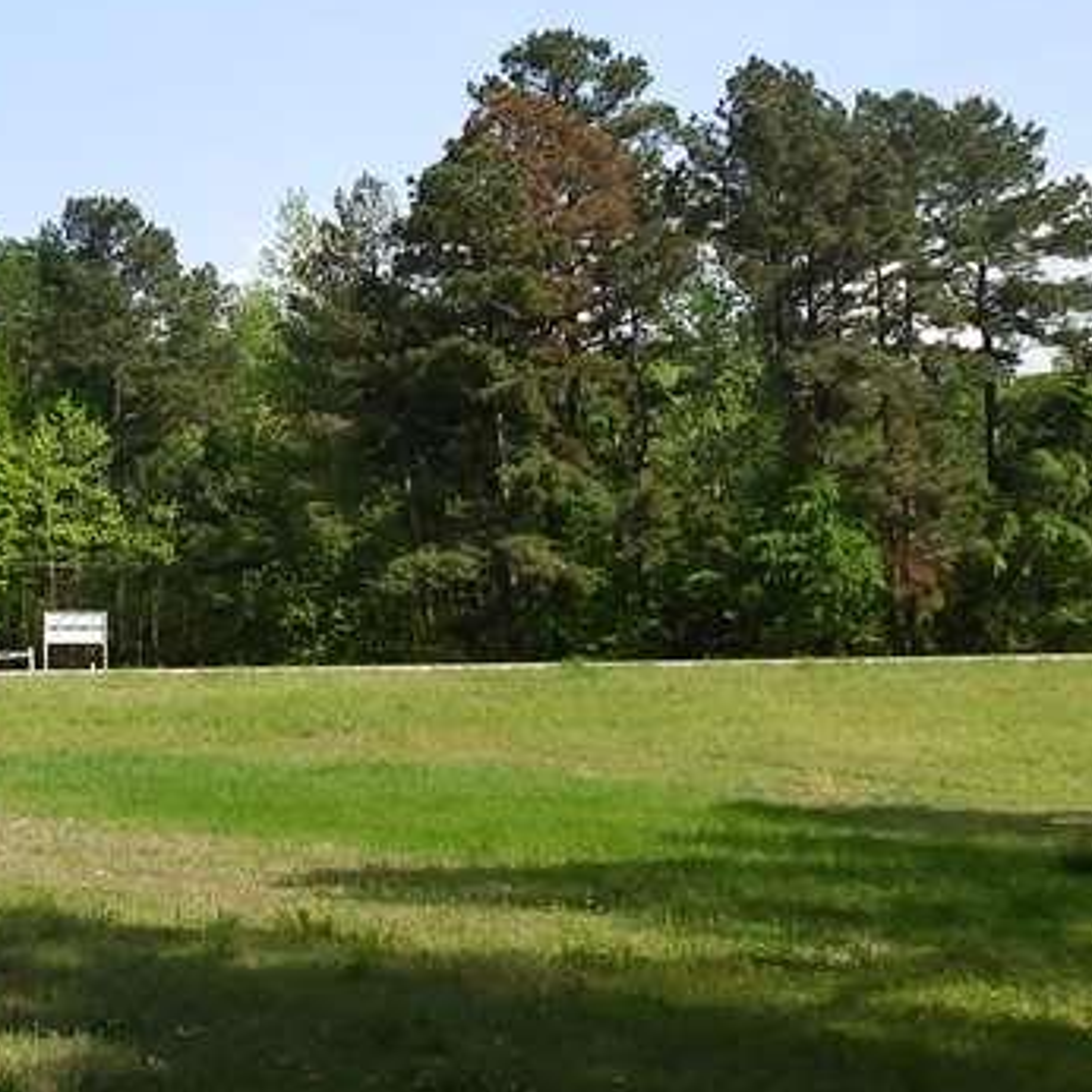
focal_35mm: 72
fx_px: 2570
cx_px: -145
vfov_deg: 23.9
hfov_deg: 22.5
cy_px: 363
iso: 80
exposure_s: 1/400
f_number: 4.5
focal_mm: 4
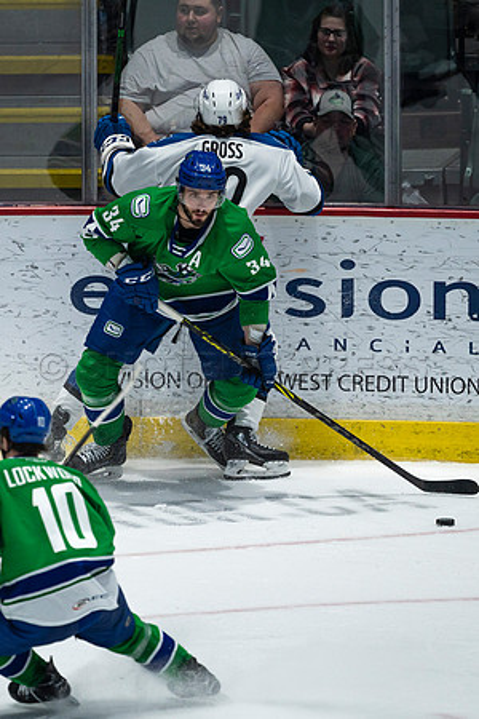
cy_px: 345
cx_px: 179
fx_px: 18702
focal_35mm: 937
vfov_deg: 2.2
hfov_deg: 1.5
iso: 1600
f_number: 4
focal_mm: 600
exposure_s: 1/1000
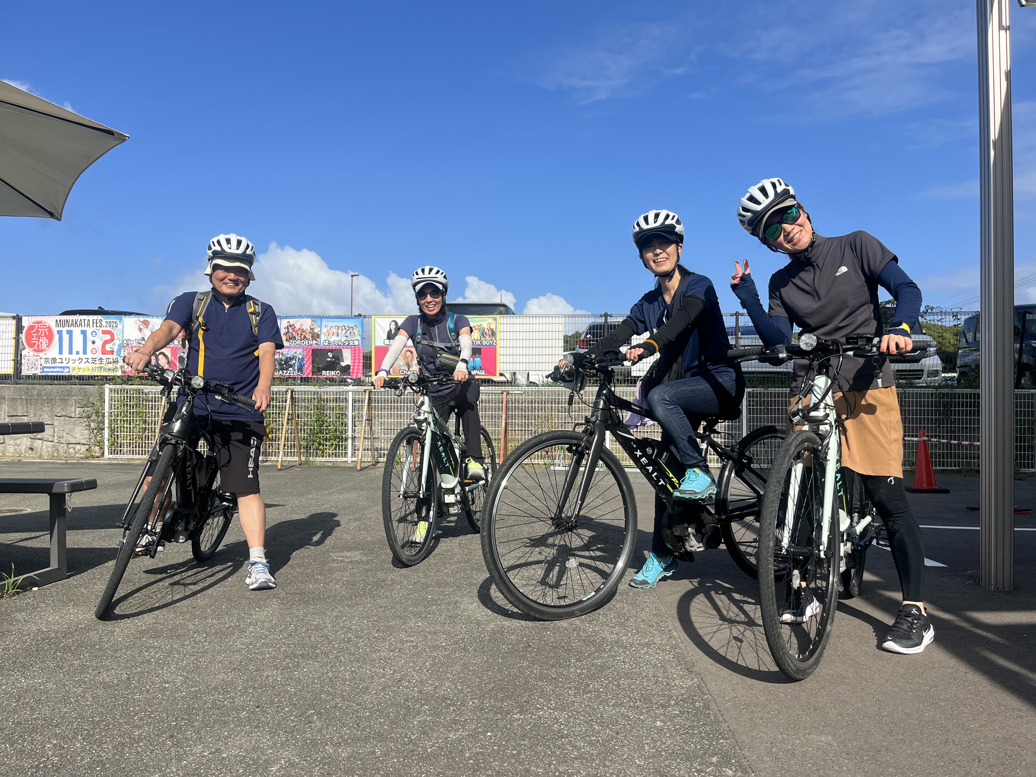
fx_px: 778
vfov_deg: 53.1
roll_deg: -0.2
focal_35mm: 26
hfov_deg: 67.3
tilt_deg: +1.7
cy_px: 388
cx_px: 518
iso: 50
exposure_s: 1/4484
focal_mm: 5.1
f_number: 1.6
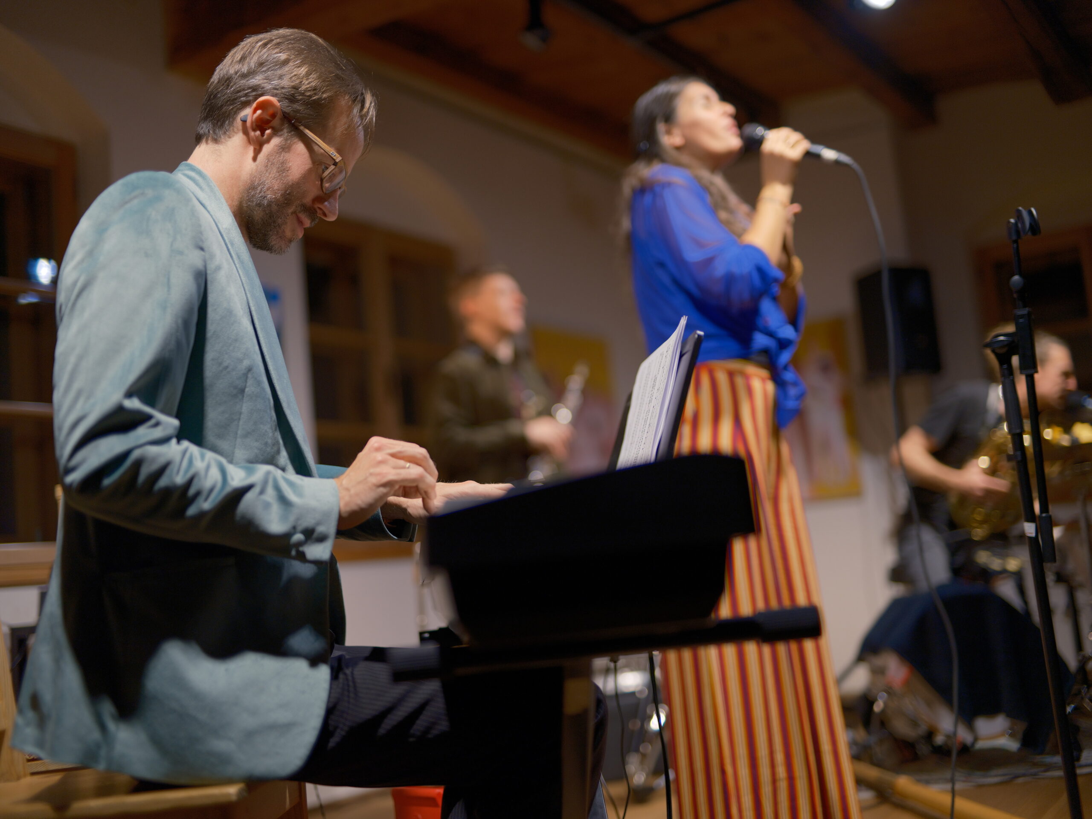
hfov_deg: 46.8
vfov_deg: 36.0
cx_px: 546
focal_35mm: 40
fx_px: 1262
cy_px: 410
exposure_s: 1/500
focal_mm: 50
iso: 640
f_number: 1.4
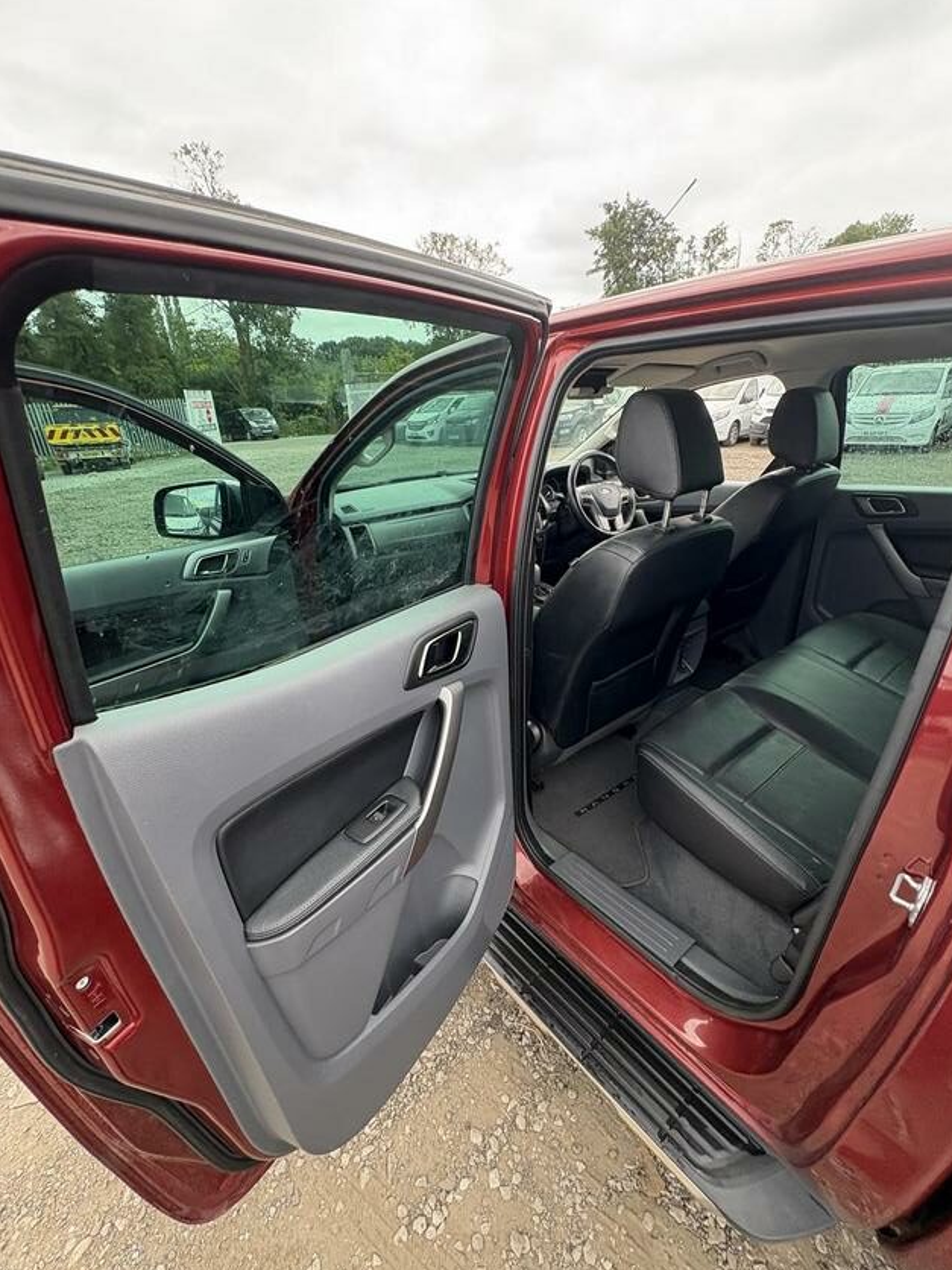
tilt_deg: -24.5
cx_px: 483
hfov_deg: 81.7
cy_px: 646
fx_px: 550
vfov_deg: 98.2
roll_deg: -1.3
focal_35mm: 15
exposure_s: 1/129
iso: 50
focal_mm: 2.22
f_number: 2.2
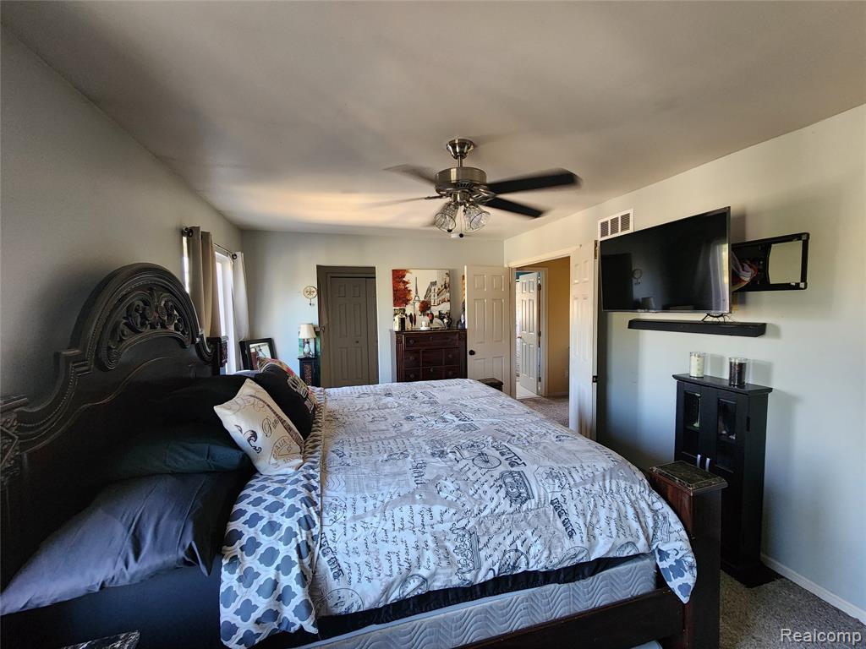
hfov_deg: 106.2
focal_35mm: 13
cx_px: 433
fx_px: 325
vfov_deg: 89.9
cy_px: 324
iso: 320
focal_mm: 2.2
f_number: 2.2
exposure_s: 1/60
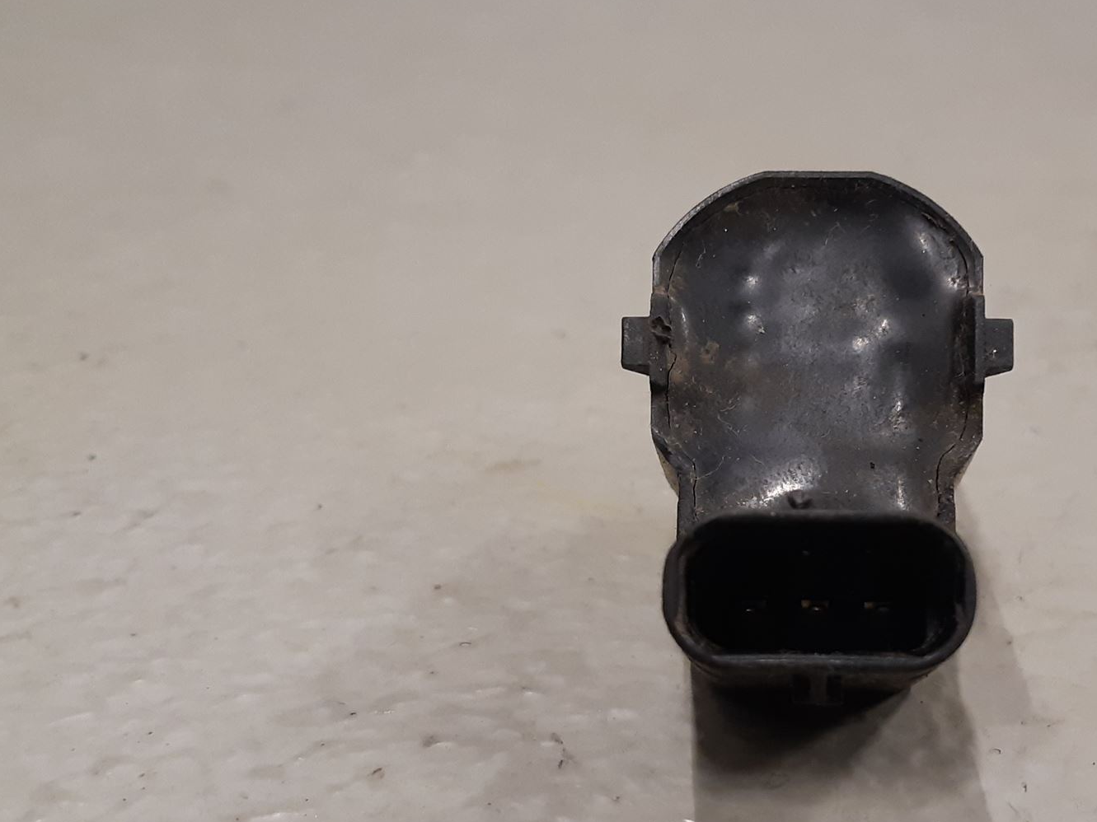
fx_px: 1268
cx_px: 775
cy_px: 464
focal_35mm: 40
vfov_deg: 35.9
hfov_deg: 45.7
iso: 200
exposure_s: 1/50
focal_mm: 3.93
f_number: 1.7
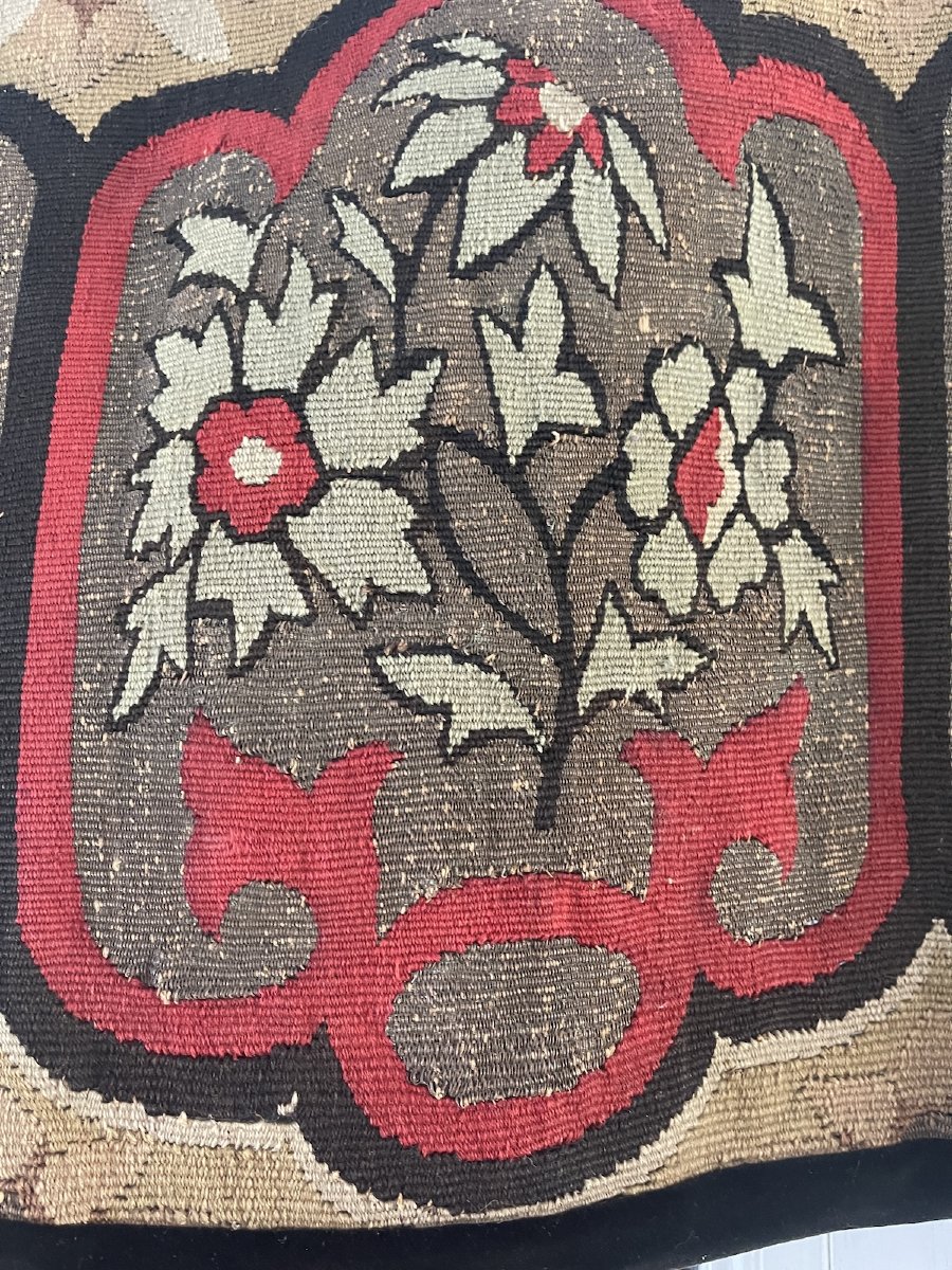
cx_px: 476
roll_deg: -0.7
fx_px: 917
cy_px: 635
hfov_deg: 54.9
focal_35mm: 25
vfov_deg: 69.4
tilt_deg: +10.6
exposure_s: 1/54
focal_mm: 5.1
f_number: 1.6
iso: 500
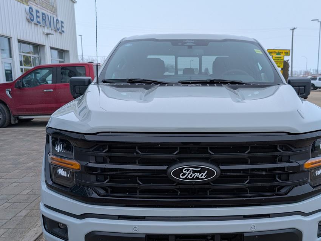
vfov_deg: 39.5
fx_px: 334
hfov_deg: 51.0
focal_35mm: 36
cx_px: 192
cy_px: 149
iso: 22
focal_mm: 6.9
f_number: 1.68
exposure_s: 1/1095
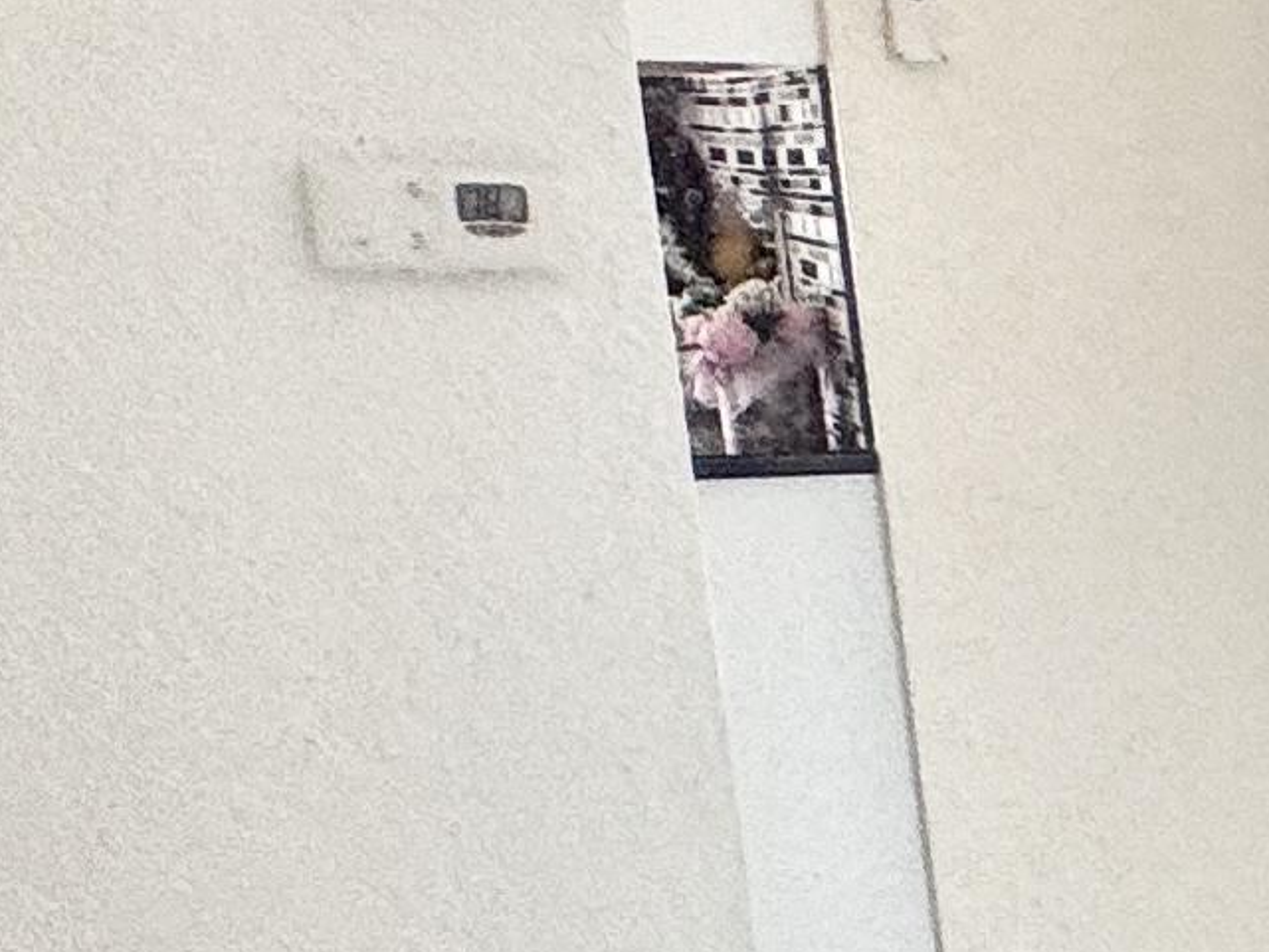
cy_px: 885
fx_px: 3227
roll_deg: -1.1
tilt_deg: -12.8
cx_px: 3027
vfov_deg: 16.5
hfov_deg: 14.6
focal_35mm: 88
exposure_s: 1/120
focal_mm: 2.22
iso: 100
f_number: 2.2
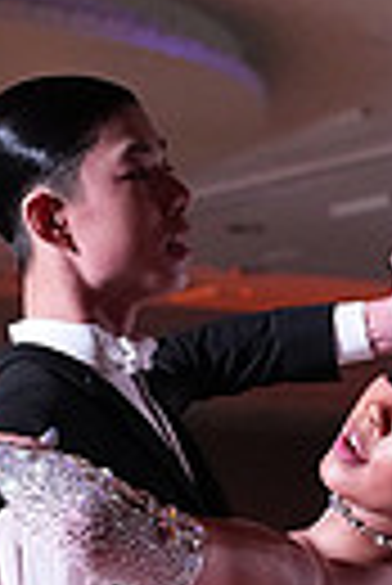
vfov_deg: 5.9
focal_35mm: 347
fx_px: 5652
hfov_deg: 4.0
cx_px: 228
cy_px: 909
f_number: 5.6
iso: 8000
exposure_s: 1/400
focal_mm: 78
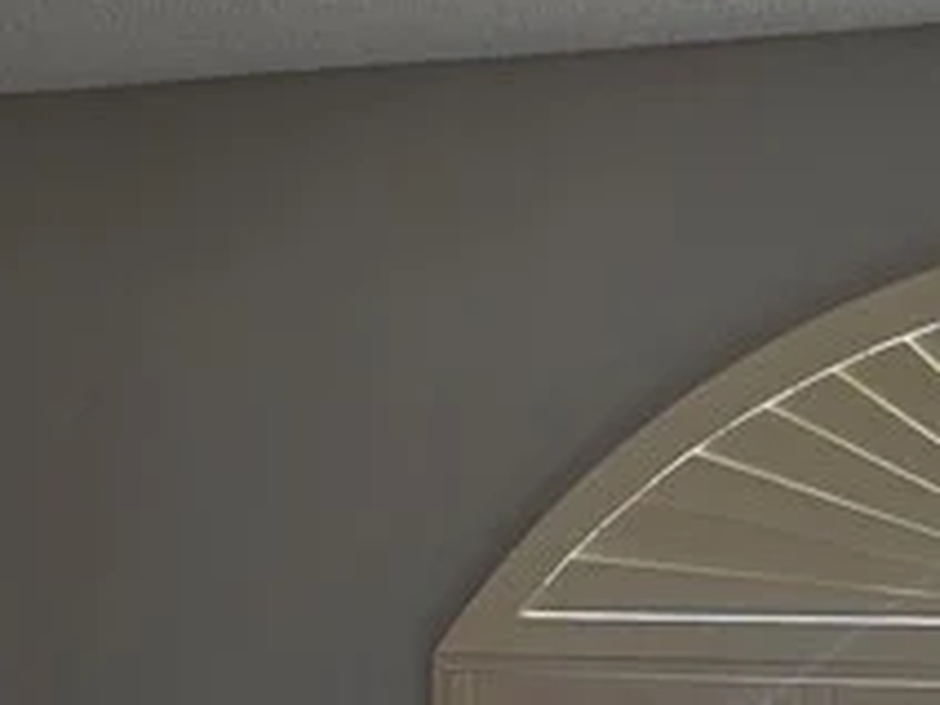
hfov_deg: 17.7
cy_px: 936
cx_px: 390
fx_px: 3014
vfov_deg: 12.9
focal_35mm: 111
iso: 16
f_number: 1.7
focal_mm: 6.3
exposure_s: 1/120
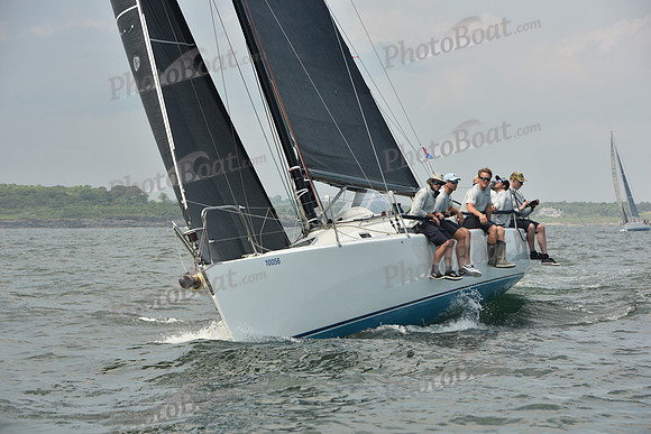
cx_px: 326
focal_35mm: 125
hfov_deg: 16.4
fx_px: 2261
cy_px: 217
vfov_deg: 11.0
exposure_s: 1/800
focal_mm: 125
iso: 250
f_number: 8
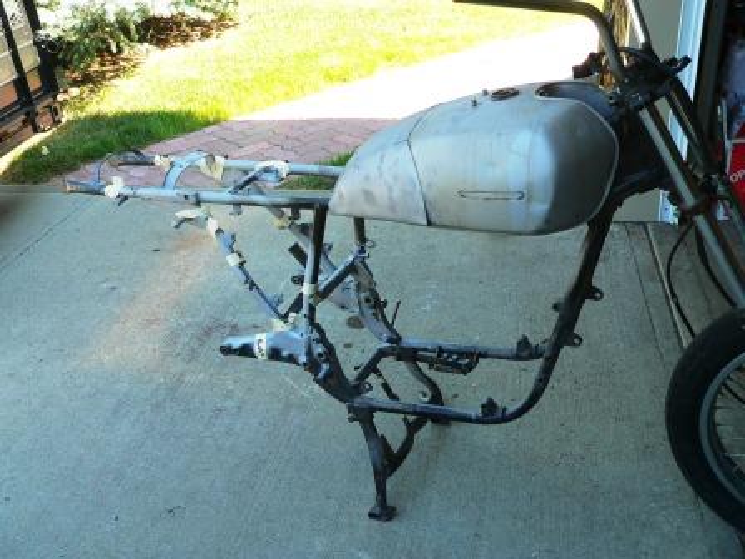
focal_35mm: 43
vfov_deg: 33.6
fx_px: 925
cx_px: 372
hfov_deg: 43.9
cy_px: 280
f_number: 2.8
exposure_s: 1/80
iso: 80
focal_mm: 7.1
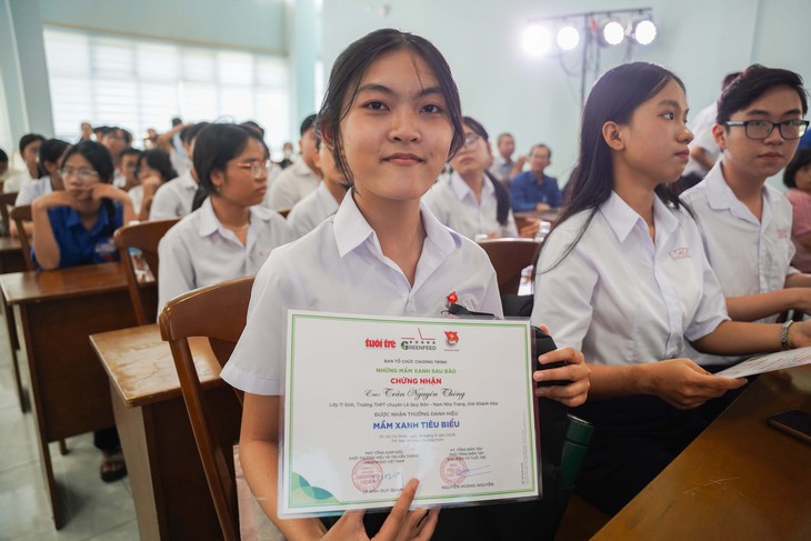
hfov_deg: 73.7
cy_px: 270
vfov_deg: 53.2
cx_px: 406
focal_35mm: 24
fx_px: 541
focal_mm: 24
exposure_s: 1/400
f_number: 2.8
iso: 1250
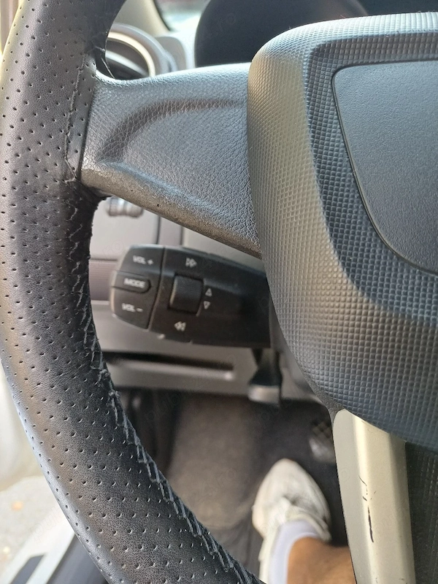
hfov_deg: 54.9
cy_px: 292
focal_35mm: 25
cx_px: 219
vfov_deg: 69.4
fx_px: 422
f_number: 1.8
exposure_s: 1/60.2
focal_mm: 4.65
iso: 125
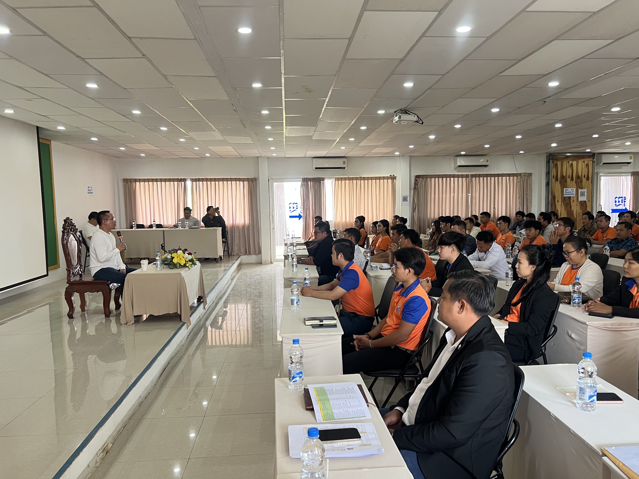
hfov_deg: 67.3
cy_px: 240
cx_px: 320
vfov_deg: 53.1
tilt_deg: -5.7
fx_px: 480
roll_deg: +1.2
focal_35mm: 26
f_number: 1.5
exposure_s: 1/86
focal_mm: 5.7
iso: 125
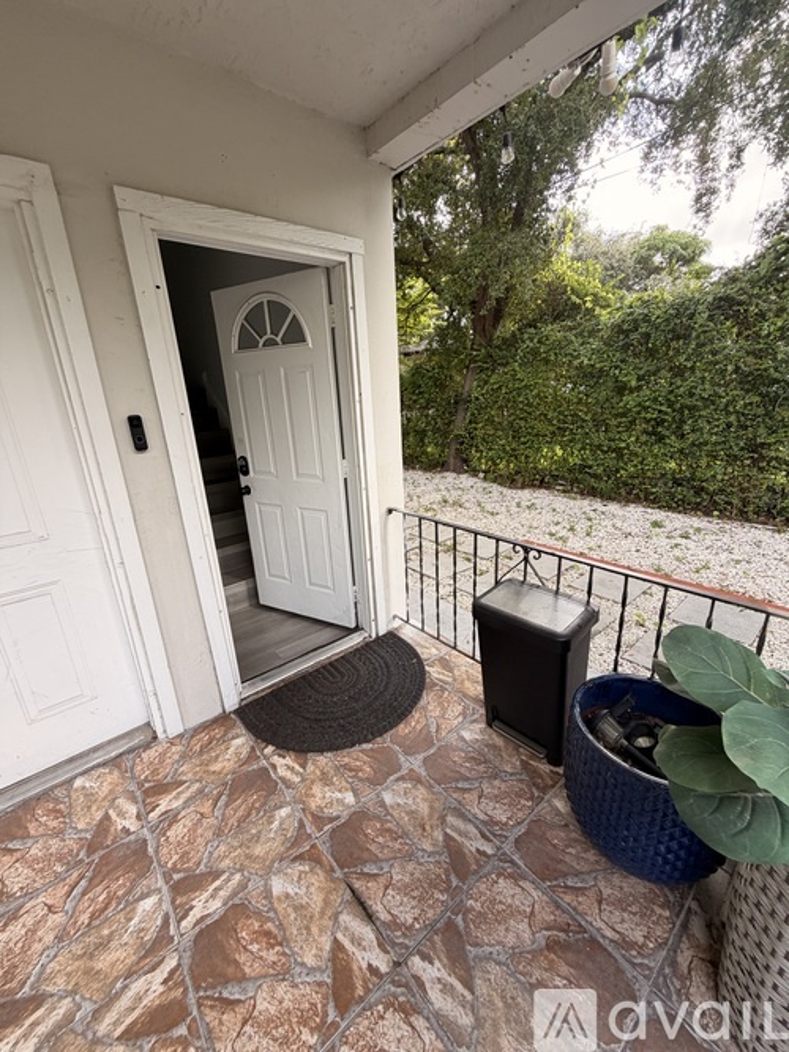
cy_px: 526
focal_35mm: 14
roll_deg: +1.4
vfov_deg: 102.1
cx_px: 394
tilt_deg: -15.6
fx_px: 426
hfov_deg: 85.7
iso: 80
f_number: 2.2
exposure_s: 1/121
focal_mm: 2.22
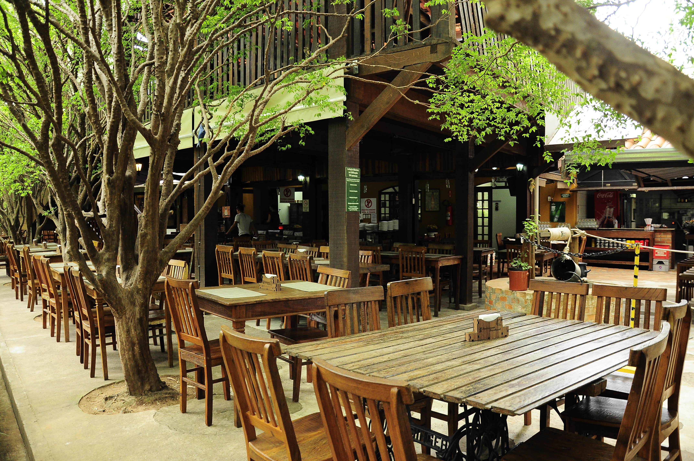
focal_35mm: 27
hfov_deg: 67.4
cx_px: 347
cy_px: 230
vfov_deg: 47.8
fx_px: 520
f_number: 3.5
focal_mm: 18
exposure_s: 1/125
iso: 640
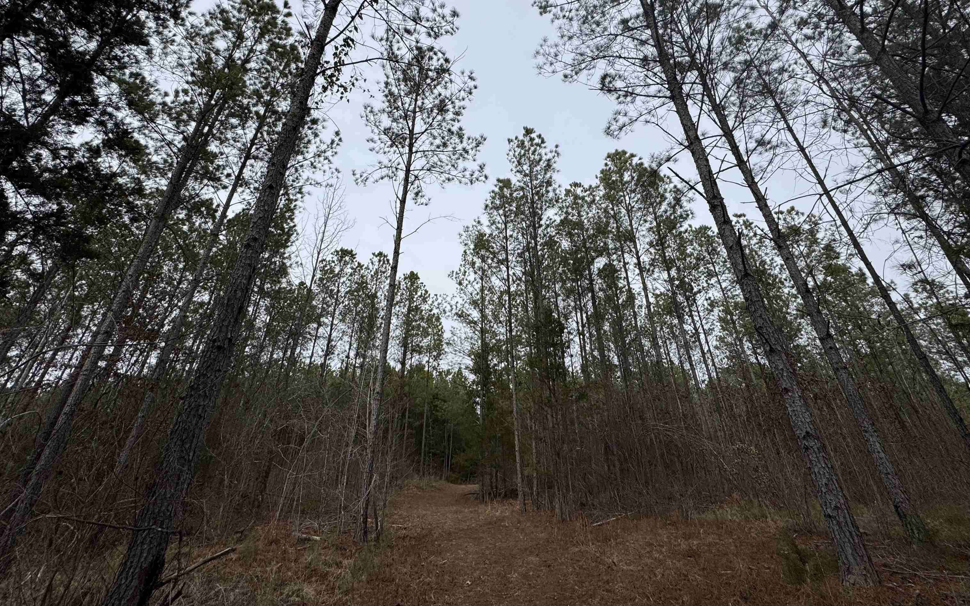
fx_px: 397
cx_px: 485
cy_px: 249
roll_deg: +0.3
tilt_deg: +29.7
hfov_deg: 101.5
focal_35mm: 15
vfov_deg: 74.2
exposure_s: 1/1880
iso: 40
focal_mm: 2.22
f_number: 2.2
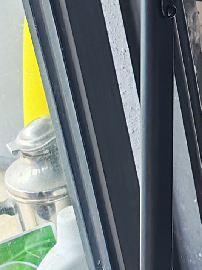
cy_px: -3
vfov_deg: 12.6
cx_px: 560
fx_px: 1206
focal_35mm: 155
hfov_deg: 8.4
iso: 800
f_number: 1.9
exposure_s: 1/33
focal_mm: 6.12
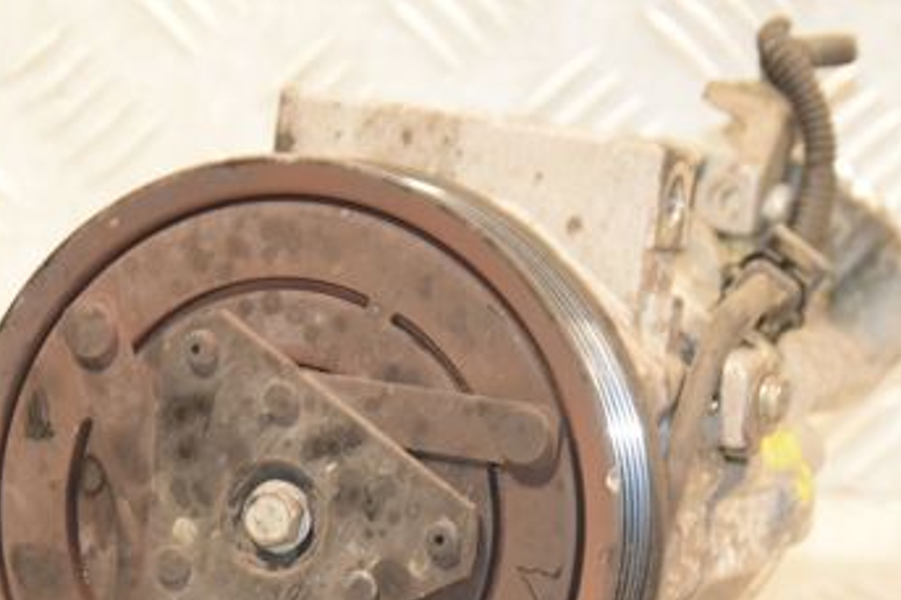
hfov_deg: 11.2
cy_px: 430
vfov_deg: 7.5
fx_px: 4603
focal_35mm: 184
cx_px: 508
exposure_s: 1/100
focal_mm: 66
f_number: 5.6
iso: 1600
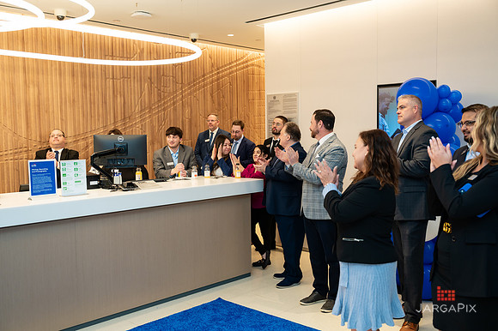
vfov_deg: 38.0
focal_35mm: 35
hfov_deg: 54.8
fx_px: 481
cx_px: 249
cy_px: 166
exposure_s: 1/200
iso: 500
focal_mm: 34.5
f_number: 3.5
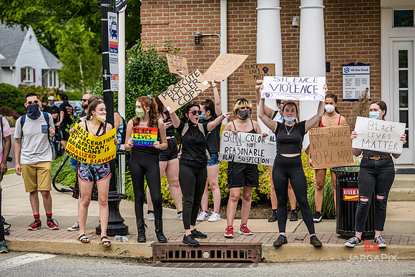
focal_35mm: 100
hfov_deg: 20.4
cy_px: 138
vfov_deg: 13.7
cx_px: 208
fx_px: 1153
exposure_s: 1/1250
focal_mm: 100
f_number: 4
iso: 200
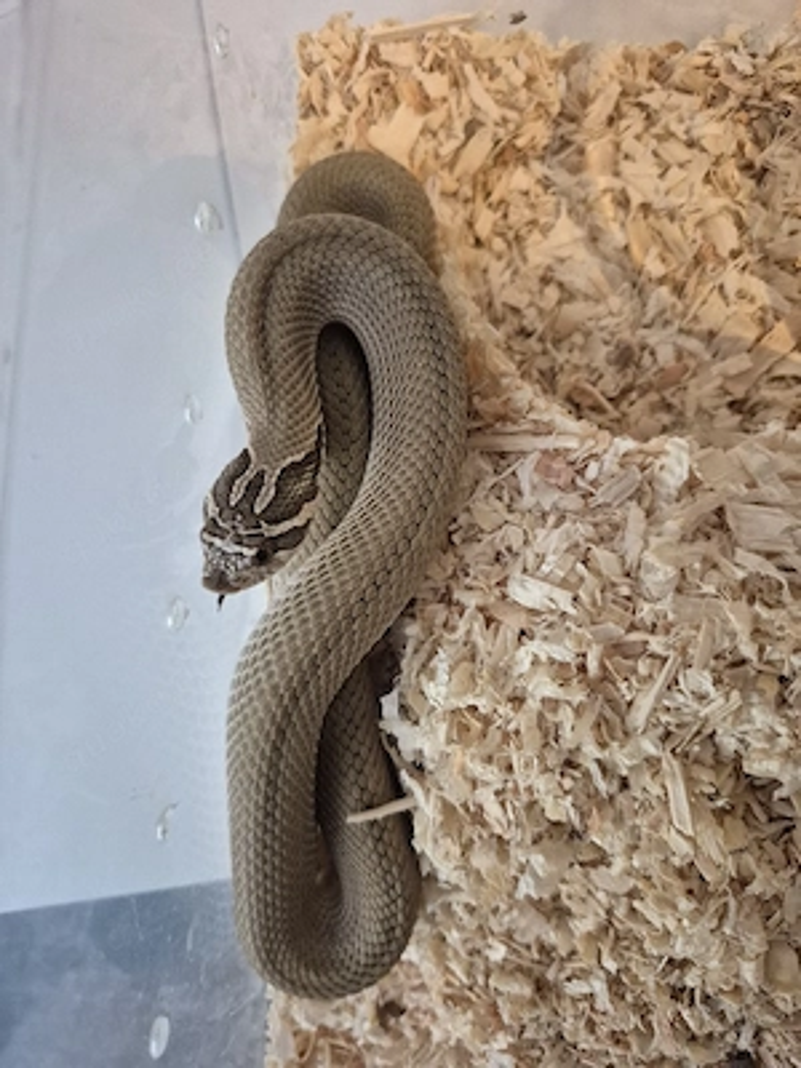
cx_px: 400
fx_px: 710
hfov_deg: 58.9
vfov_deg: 73.9
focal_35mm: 23
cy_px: 534
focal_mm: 5.4
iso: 1000
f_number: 1.8
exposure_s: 1/100
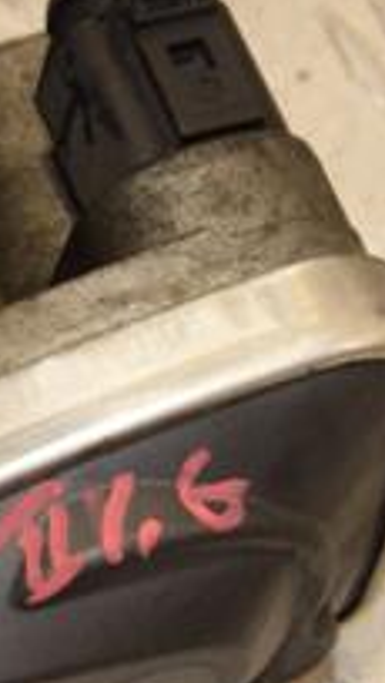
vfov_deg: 8.0
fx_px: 4856
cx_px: -151
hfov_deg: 4.5
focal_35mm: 268
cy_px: 328
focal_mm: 58
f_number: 8
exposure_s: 1/200
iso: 800
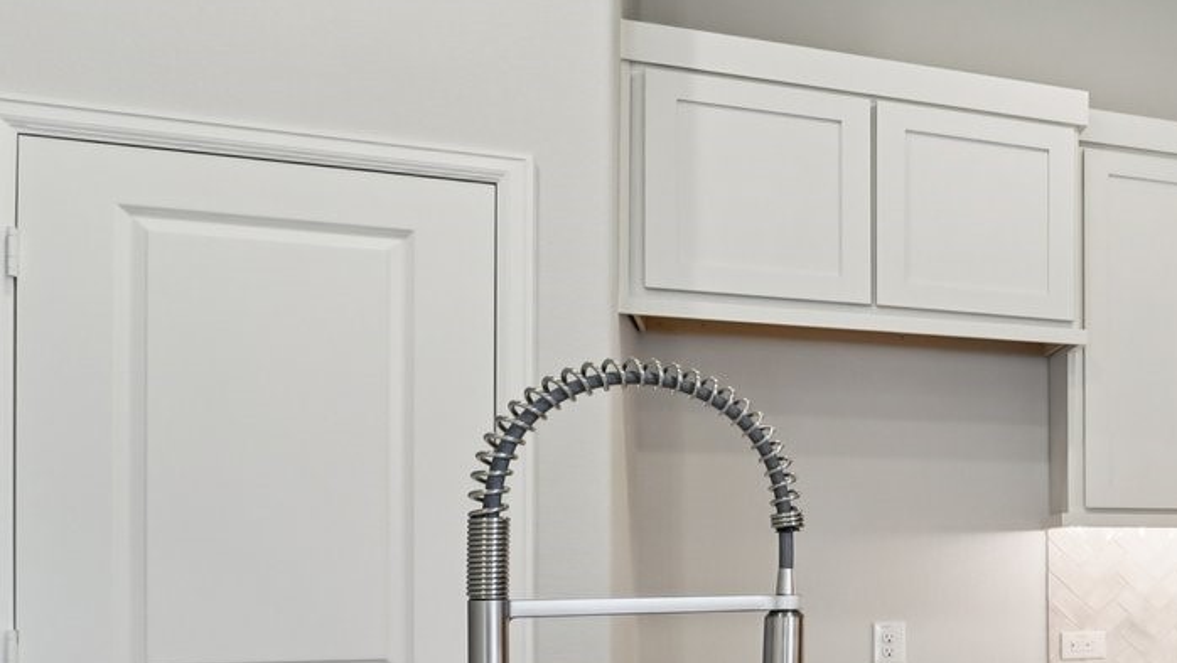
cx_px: 1659
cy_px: 537
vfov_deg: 27.2
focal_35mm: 43
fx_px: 1342
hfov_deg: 31.3
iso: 500
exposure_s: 1/30
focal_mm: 14
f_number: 8
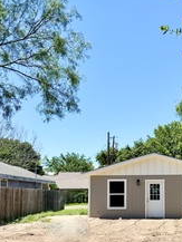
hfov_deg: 27.0
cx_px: 145
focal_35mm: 53
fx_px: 371
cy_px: 174
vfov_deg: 35.5
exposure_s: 1/3413
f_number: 1.78
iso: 80
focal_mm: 6.76
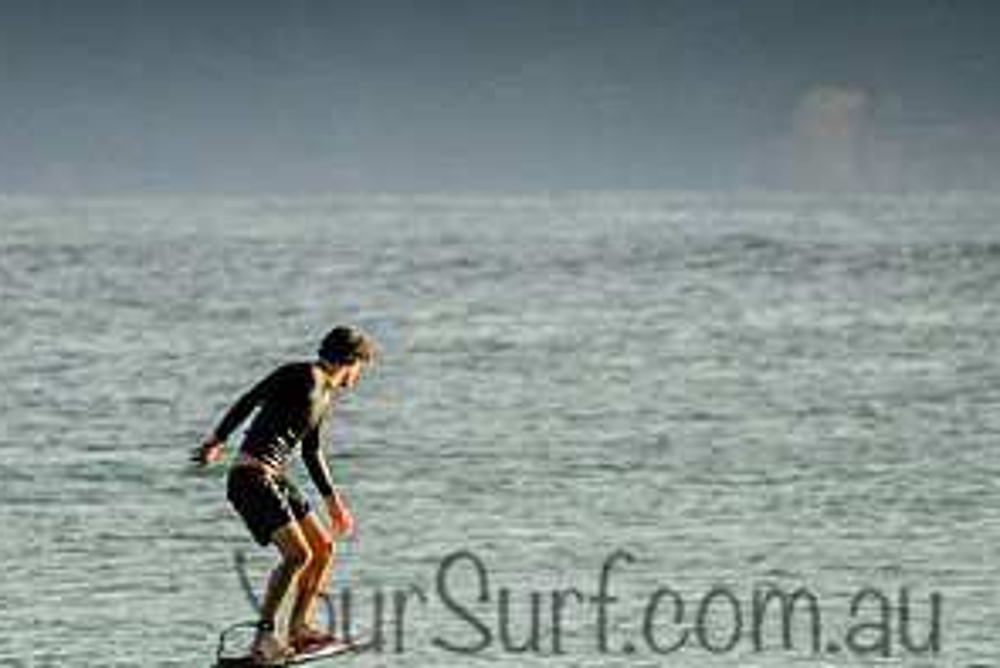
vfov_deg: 1.3
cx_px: 517
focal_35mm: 1080
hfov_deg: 1.9
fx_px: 30013
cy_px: 599
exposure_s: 1/3200
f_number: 5.6
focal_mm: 400
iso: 1250
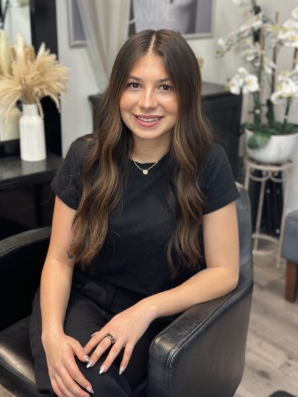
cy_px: 198
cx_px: 149
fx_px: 551
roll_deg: -0.8
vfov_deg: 39.7
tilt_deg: -20.9
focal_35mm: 48
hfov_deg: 30.3
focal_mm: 6.86
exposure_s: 1/60
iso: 100
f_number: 1.78
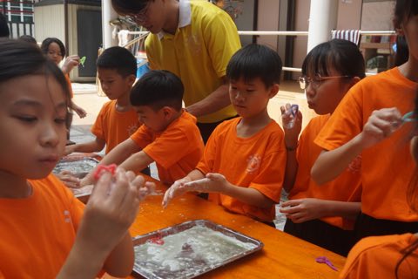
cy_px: 140
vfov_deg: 34.2
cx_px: 209
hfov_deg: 49.6
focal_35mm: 39
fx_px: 453
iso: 100
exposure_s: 1/200
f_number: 5.6
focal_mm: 26
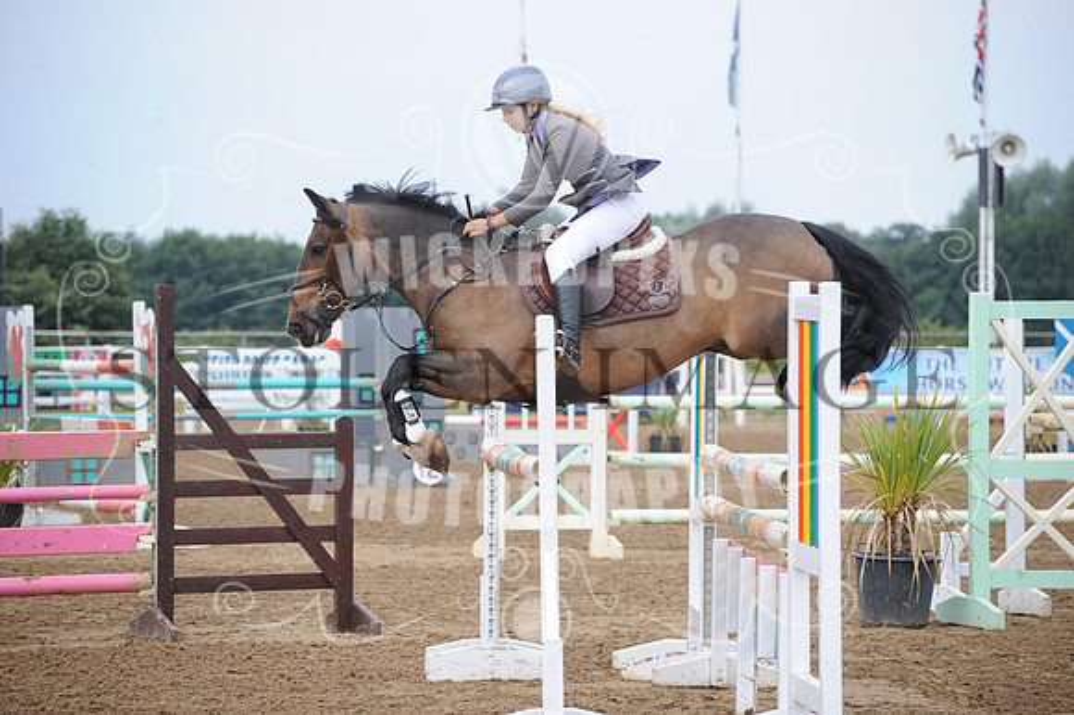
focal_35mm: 185
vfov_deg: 7.4
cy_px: 358
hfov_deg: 11.1
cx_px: 537
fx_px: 5516
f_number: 5.6
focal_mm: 185
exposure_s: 1/1000
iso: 1000
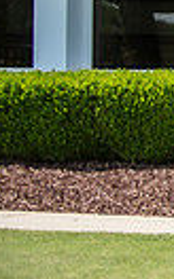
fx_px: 2400
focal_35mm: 315
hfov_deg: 4.0
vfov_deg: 6.6
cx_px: 588
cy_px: -105
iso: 100
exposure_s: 1/800
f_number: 2.8
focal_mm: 70
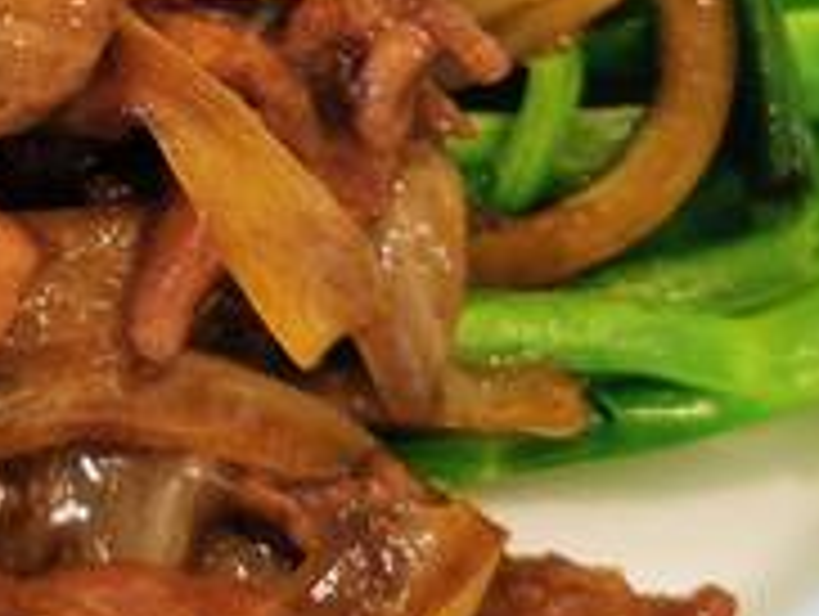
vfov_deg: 16.5
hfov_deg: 21.4
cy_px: -58
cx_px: -72
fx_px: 2061
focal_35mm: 87
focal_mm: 5.56
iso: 100
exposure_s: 1/100
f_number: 1.6
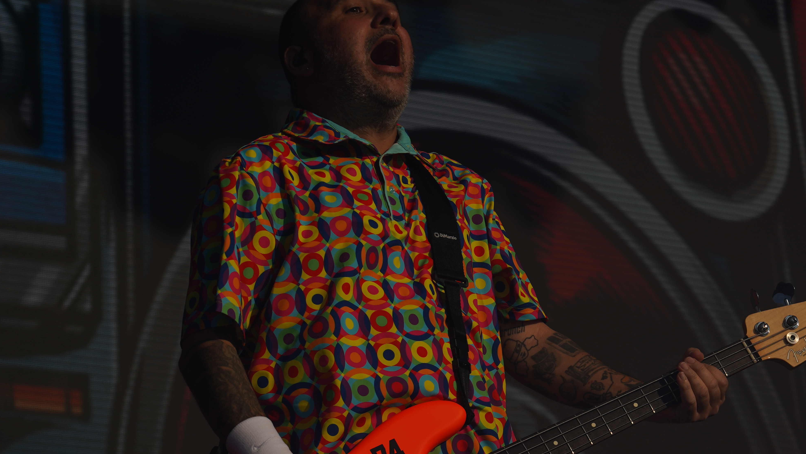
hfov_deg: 12.8
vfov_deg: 7.2
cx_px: 565
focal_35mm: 168
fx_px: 3591
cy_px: 360
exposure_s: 1/1600
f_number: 8
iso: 100
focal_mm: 105
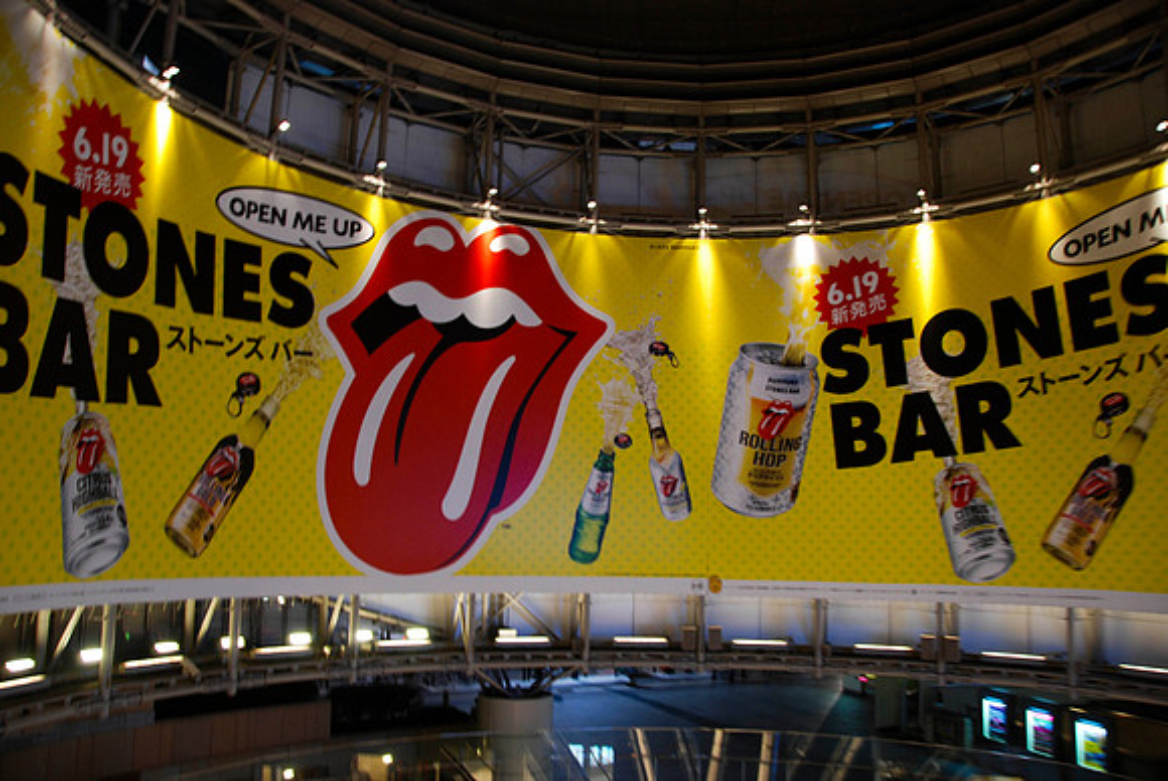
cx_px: 584
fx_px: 877
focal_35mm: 27
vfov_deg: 48.0
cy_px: 390
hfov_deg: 67.3
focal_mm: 18
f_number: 3.5
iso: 320
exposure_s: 1/4
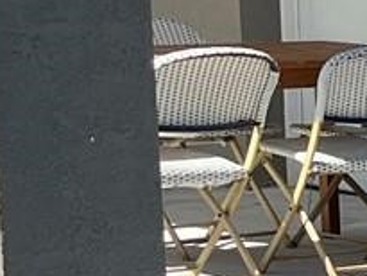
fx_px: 2153
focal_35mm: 203
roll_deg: -3.7
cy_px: 384
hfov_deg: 7.9
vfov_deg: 7.2
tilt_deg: -12.7
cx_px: 1214
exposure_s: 1/1623
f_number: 1.6
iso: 50
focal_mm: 5.1
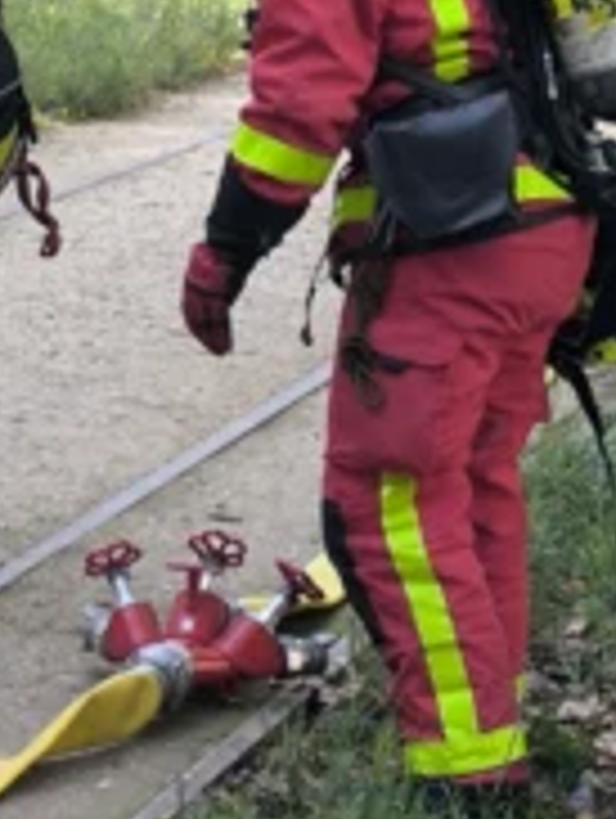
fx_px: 4829
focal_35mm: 204
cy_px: -9
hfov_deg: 7.3
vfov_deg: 9.6
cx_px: 49
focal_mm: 6.14
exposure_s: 1/186
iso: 50
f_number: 1.65
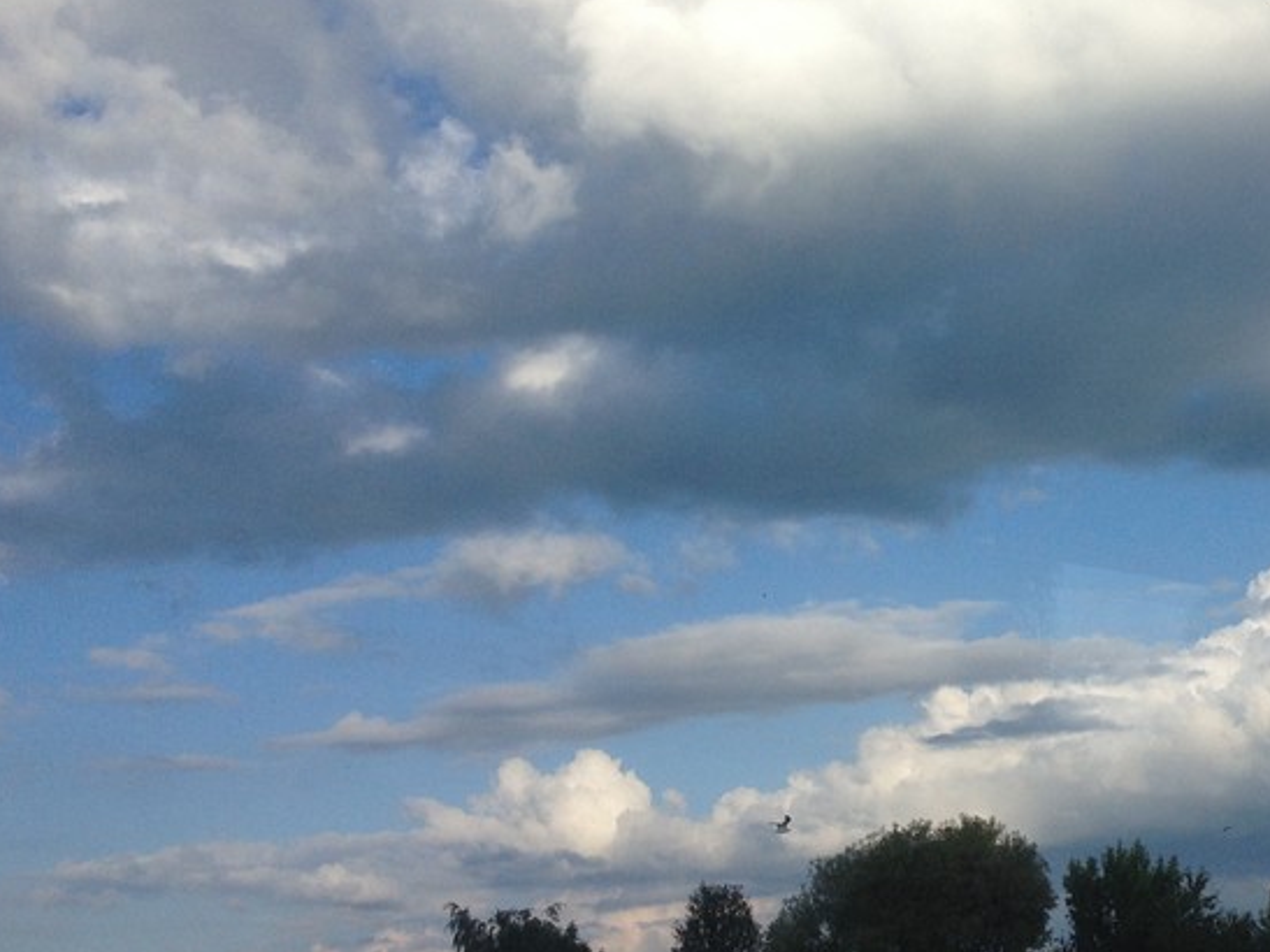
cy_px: 395
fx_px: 2348
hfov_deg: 29.2
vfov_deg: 22.9
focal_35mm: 64
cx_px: 1103
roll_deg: +2.5
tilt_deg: +15.3
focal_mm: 4.28
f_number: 2.4
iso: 50
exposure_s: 1/767
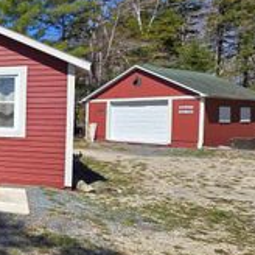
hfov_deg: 30.1
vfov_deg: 47.2
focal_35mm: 35
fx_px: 292
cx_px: -117
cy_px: 119
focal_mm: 2.2
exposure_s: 1/2010
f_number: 2.2
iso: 50
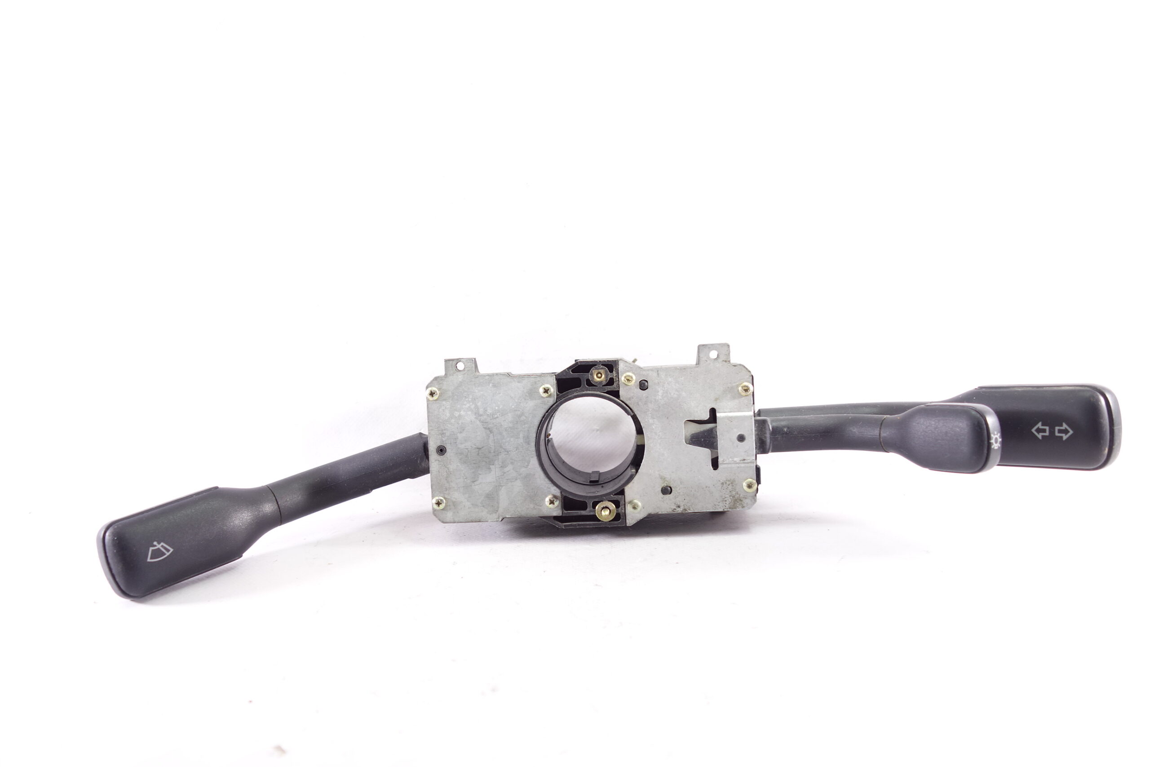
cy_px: 384
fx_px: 894
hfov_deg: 65.5
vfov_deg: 46.4
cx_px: 575
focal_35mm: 28
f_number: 2.8
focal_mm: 10.4
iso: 125
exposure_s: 1/13
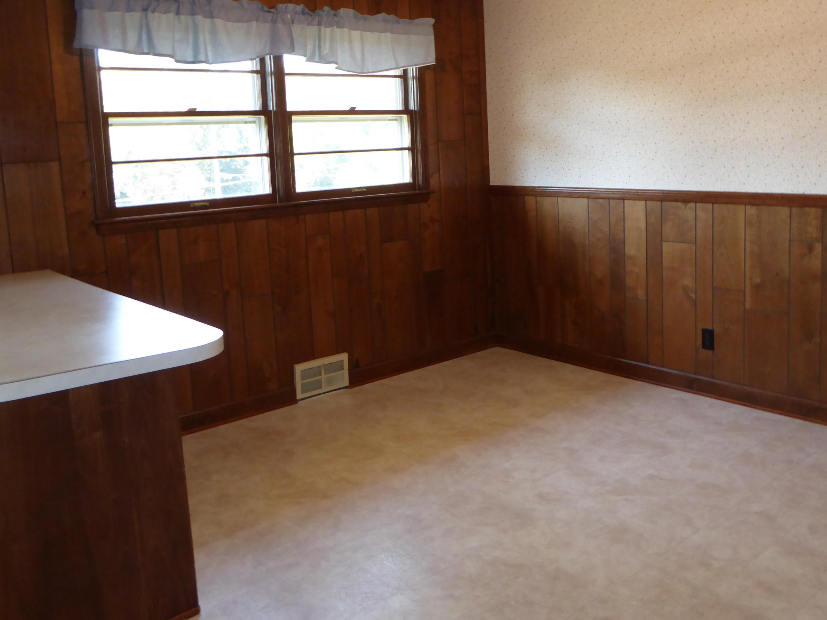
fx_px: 765
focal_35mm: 32
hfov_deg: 56.8
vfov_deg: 43.9
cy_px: 237
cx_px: 444
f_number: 3.3
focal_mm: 4.3
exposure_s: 1/60
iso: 320
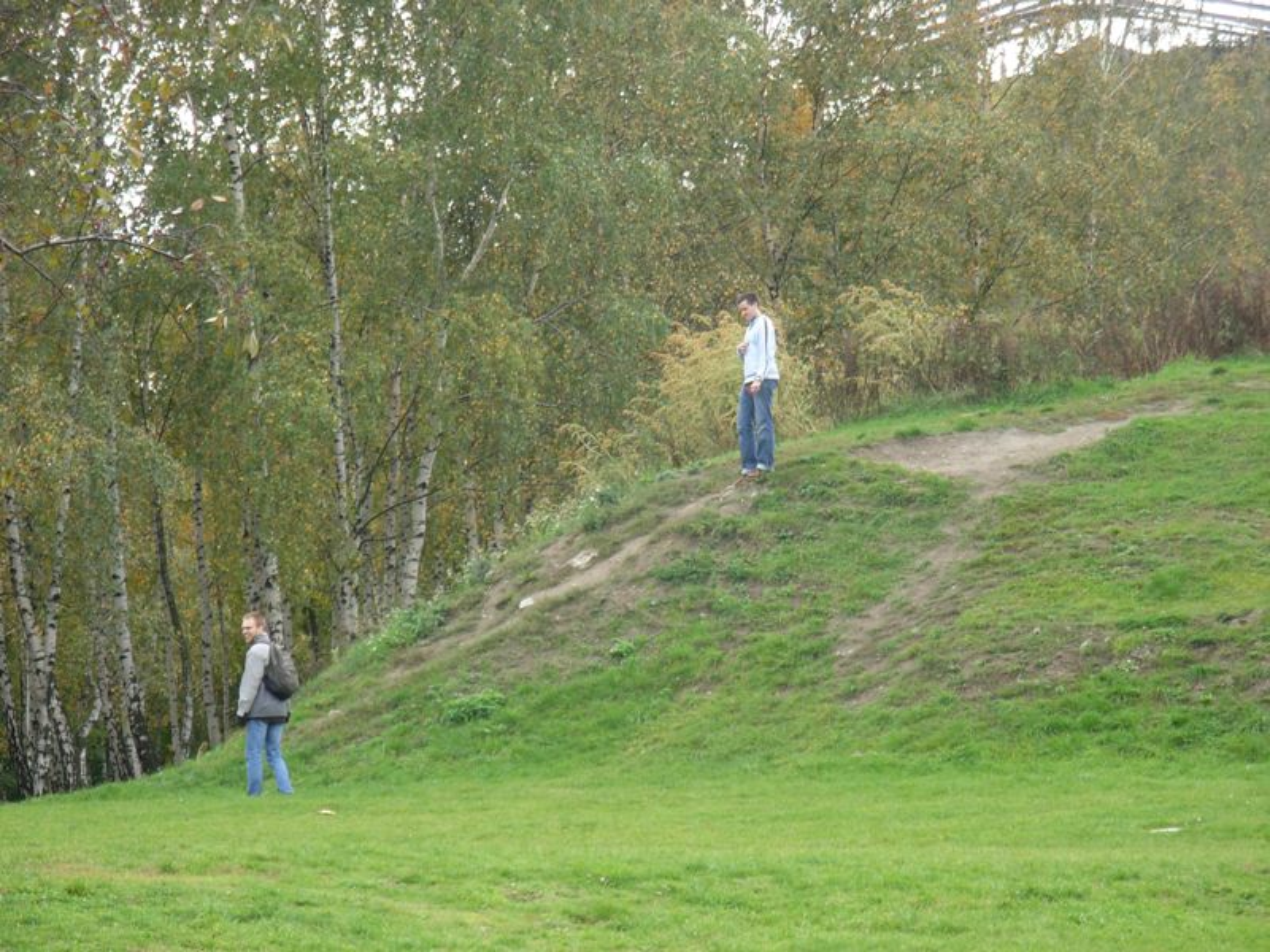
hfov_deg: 10.4
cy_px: 476
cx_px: 635
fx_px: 6971
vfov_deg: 7.8
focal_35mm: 190
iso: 79
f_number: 5
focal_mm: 31.4
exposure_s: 1/64
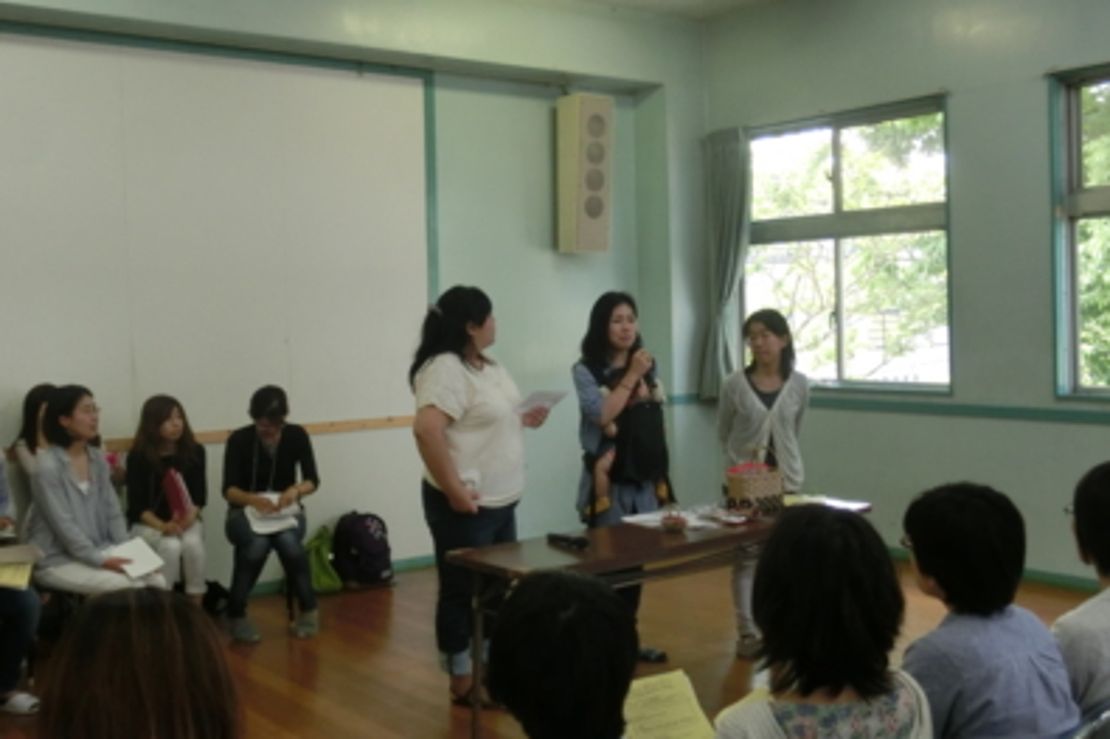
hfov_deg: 48.5
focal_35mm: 40
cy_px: 326
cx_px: 554
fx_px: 1233
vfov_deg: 33.3
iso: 250
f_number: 3.9
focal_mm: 6.67
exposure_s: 1/125
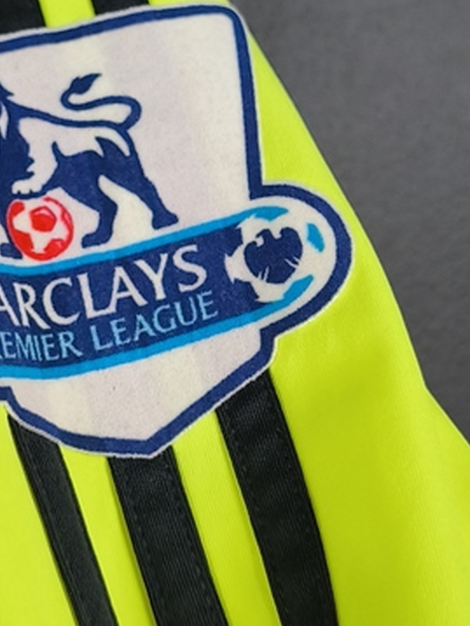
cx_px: 114
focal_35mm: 77
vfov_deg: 25.2
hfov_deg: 19.0
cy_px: 208
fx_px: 1392
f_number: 1.6
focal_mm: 6.57
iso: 400
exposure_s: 1/200
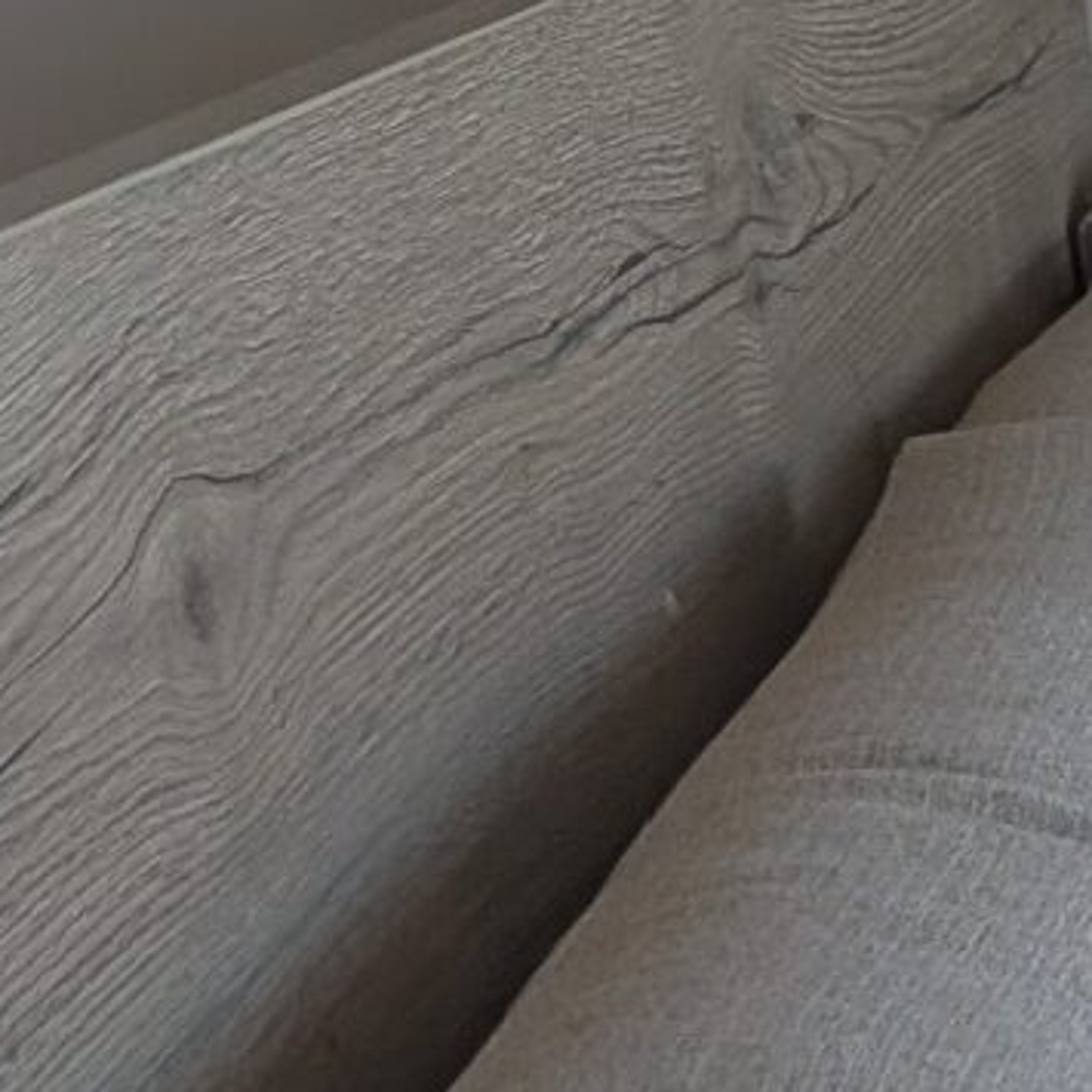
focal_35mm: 153
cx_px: 3507
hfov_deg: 8.9
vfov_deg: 11.3
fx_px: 5461
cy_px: 1160
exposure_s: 1/466
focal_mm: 6.9
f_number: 1.68
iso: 21
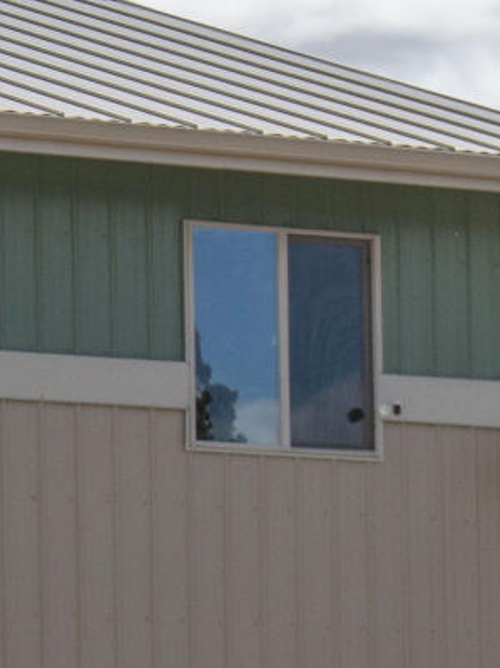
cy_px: 532
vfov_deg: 7.8
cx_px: -717
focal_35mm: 253
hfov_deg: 5.6
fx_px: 4875
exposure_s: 1/400
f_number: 11
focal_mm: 35
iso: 200
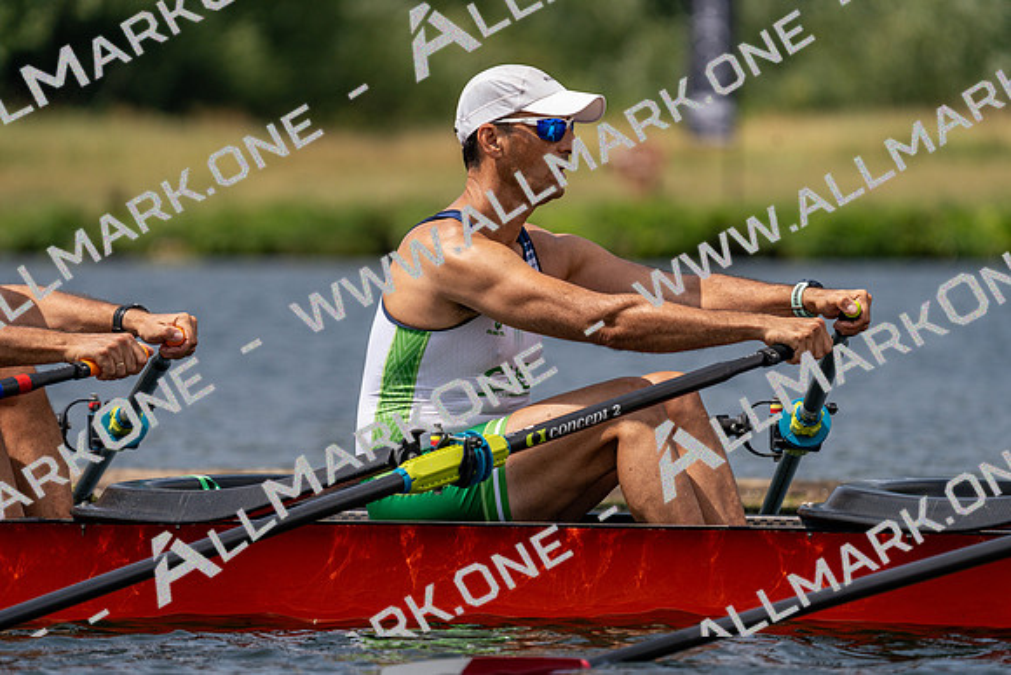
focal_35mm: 397
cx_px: 506
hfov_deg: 5.2
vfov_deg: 3.5
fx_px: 11151
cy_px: 338
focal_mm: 397
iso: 200
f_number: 6.3
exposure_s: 1/1600
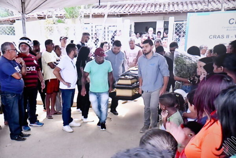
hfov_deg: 22.6
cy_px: 79
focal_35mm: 90
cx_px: 118
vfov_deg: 15.2
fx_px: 590
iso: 2200
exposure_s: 1/125
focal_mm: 60
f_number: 5
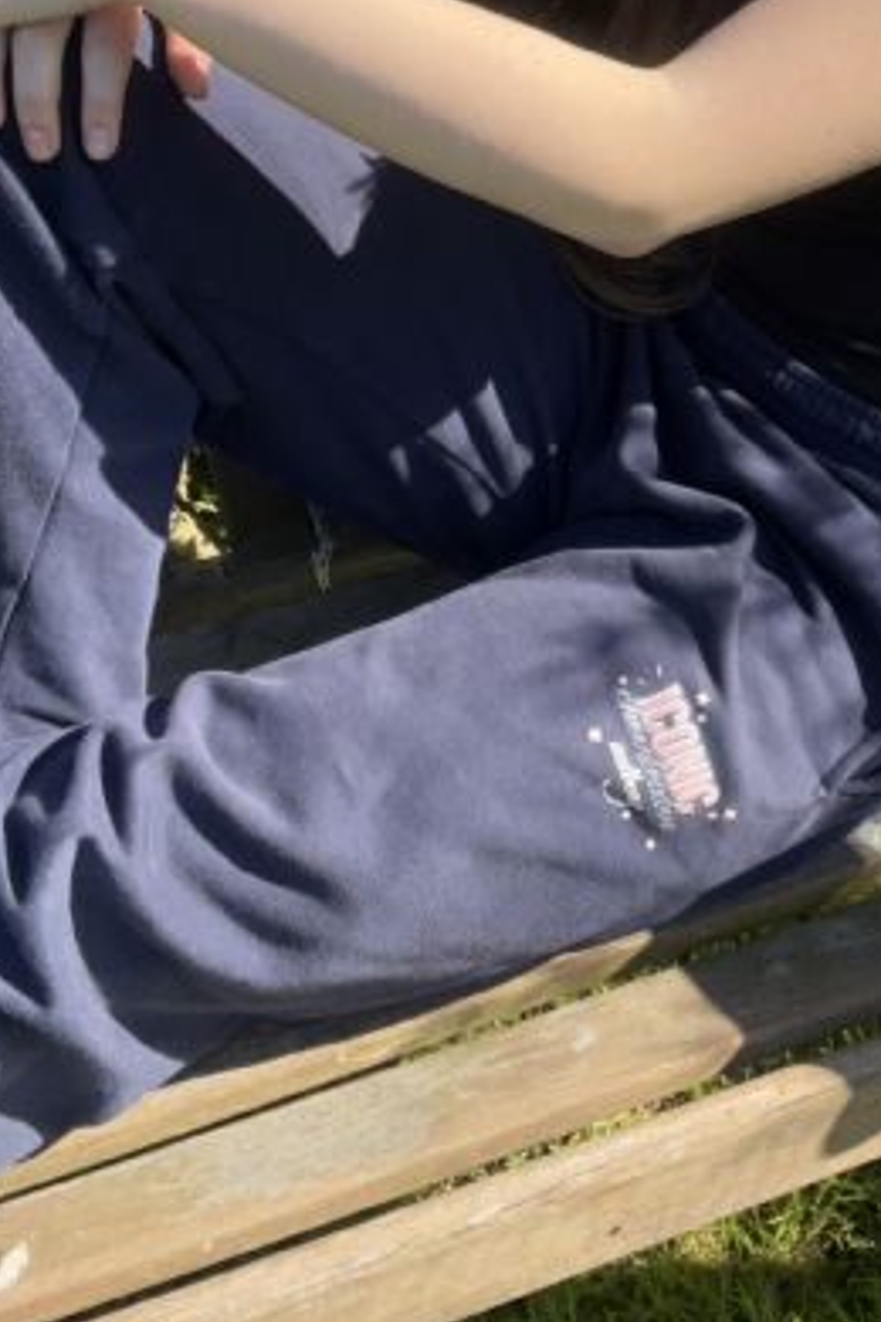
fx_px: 1762
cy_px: 349
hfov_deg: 27.3
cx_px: 742
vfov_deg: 40.1
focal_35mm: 48
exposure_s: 1/772
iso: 32
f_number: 2.2
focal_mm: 2.71
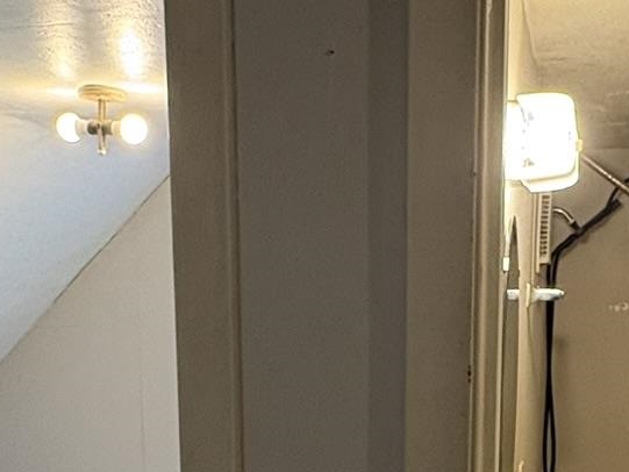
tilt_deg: -11.0
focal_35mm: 53
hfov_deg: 36.1
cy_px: 465
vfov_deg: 26.2
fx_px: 963
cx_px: 363
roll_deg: +0.7
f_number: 2.2
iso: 200
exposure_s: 1/60
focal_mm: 2.22
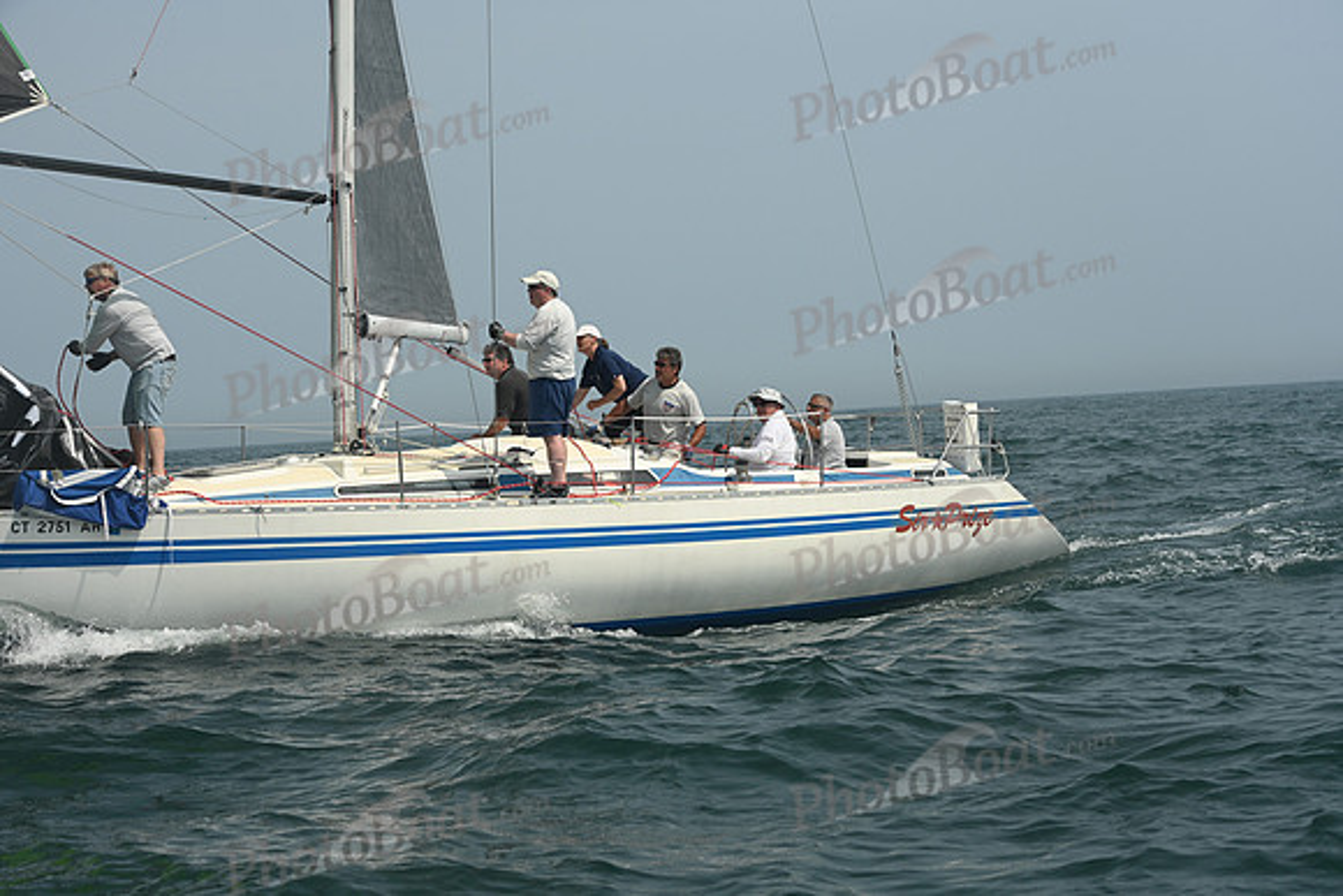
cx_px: 672
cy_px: 448
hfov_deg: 28.8
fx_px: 2612
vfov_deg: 19.5
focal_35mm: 70
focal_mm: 70
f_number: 9
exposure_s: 1/1250
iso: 320
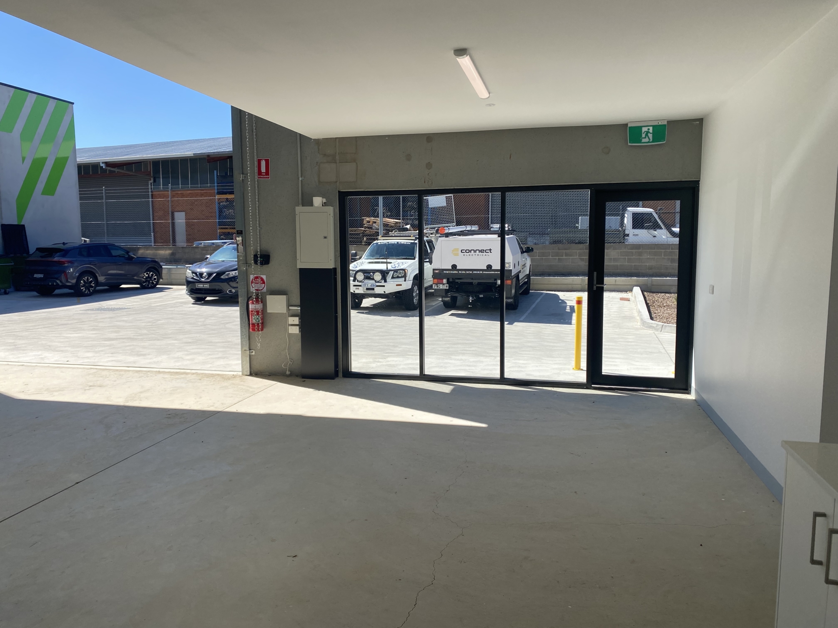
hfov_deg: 67.3
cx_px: 419
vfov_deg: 53.1
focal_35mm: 26
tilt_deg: -7.2
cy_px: 314
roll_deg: +0.5
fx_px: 629
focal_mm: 4.25
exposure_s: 1/2268
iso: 32
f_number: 1.8
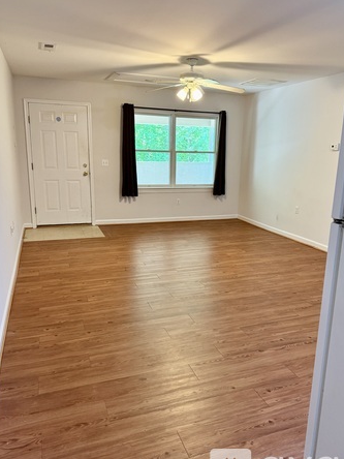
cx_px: 183
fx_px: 358
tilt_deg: -12.4
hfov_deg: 51.3
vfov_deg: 65.3
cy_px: 232
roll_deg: -1.9
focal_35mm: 27
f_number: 1.78
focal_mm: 6.76
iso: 320
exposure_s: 1/60
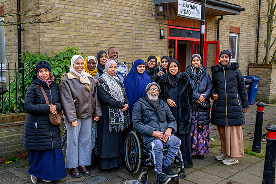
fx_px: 298
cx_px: 136
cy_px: 86
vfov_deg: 34.3
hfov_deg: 49.7
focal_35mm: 39
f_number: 13
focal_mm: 35
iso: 8000
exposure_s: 1/500
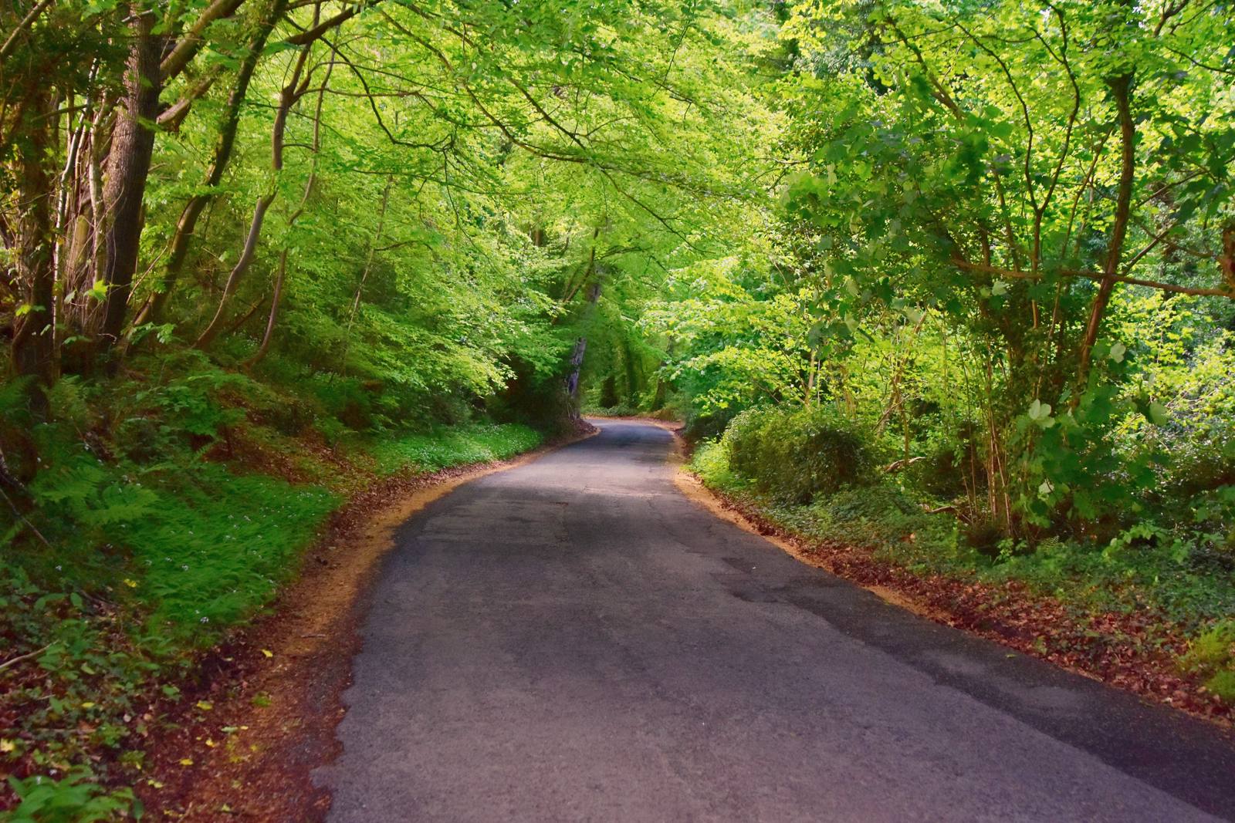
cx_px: 618
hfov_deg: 53.1
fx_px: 1235
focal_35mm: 36
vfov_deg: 36.9
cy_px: 412
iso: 1000
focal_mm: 24
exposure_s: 1/320
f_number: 4
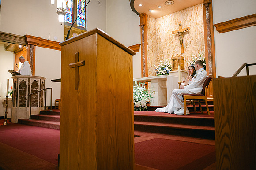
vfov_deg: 46.4
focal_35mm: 28
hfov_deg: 65.5
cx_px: 128
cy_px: 85
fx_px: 199
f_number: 2.8
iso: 1000
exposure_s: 1/125
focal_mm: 28
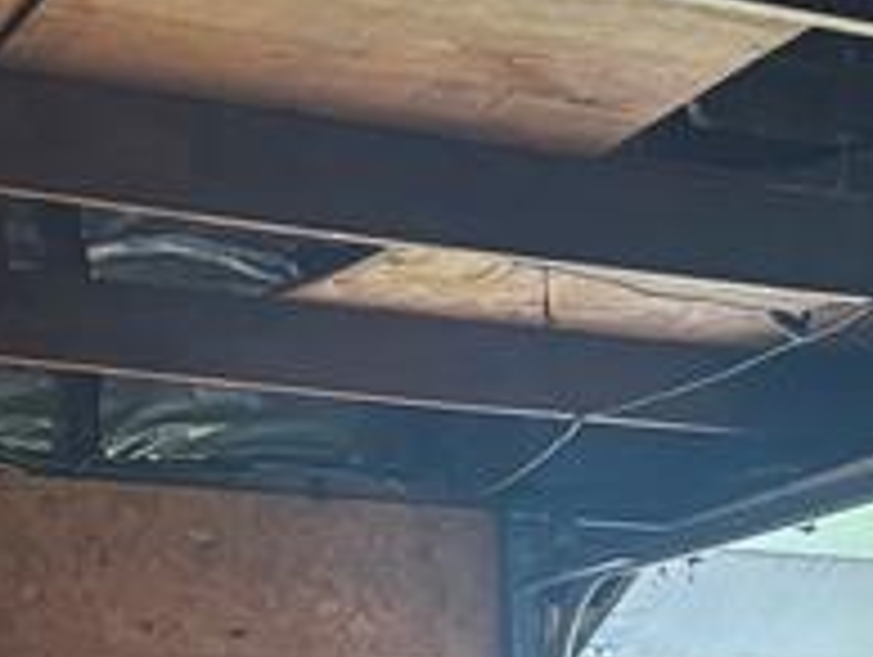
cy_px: 1616
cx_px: 1413
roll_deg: +1.1
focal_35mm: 137
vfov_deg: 9.5
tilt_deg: -9.5
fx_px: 3459
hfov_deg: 13.3
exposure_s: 1/60
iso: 160
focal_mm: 5.96
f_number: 1.6
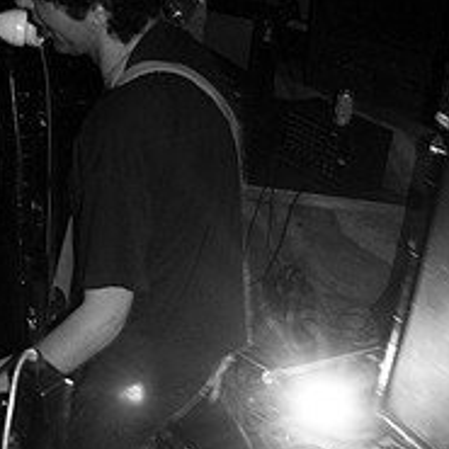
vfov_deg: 26.8
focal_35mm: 62
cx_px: 234
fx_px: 910
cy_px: 403
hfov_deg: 27.7
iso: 800
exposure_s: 1/20
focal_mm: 20
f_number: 3.2
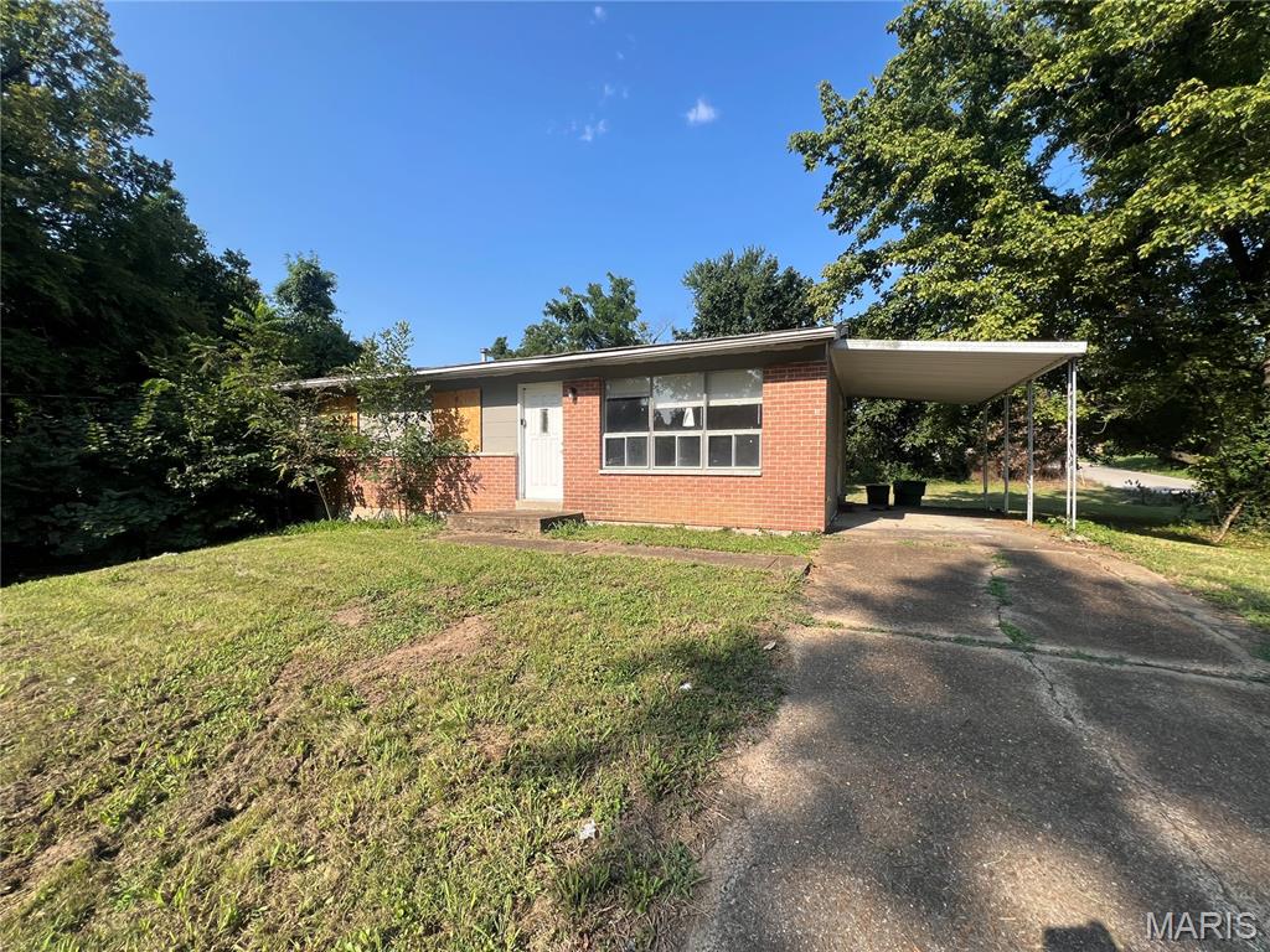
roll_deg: -0.2
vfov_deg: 89.9
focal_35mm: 13
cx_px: 635
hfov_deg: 106.2
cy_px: 476
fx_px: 477
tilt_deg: -1.8
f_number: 1.8
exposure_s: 1/1277
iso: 32
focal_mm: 1.57
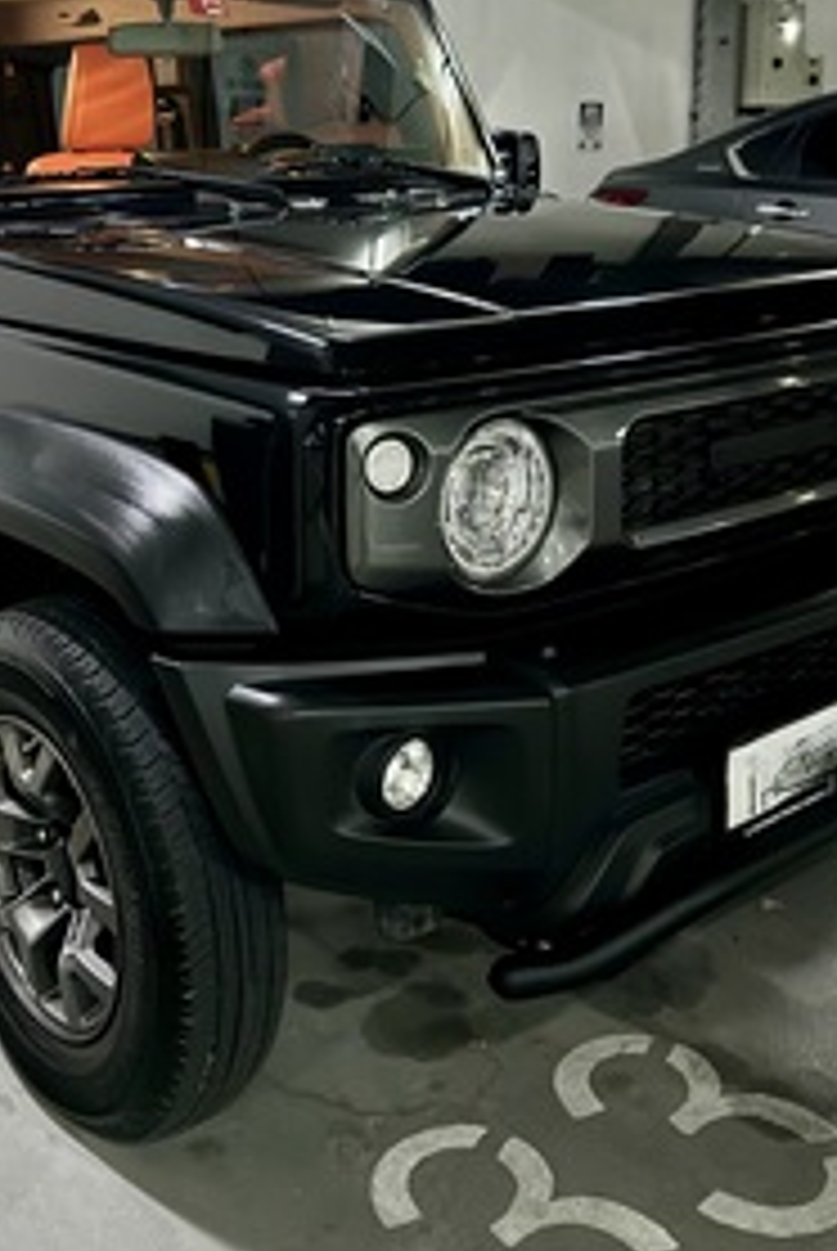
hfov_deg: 32.4
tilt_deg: -10.8
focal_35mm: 41
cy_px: 416
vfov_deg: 46.6
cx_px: 268
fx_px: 1426
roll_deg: +1.3
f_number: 1.78
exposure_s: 1/20
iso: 1600
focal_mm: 6.86
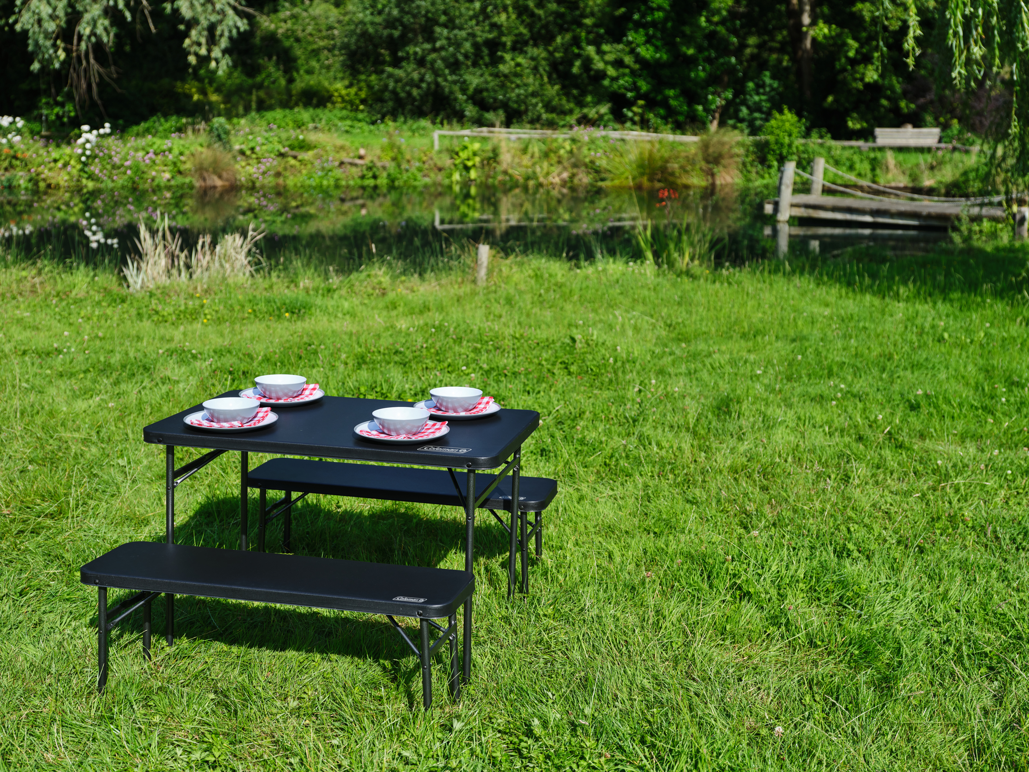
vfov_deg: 34.3
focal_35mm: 42
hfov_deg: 44.8
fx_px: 1248
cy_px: 386
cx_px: 514
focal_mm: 53.6
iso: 160
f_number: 4
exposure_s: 1/1000
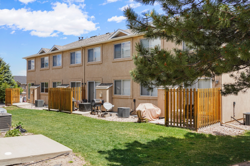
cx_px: 125
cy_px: 83
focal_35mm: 35
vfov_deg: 37.9
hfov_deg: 54.4
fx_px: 243
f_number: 11
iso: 640
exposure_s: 1/500
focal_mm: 35
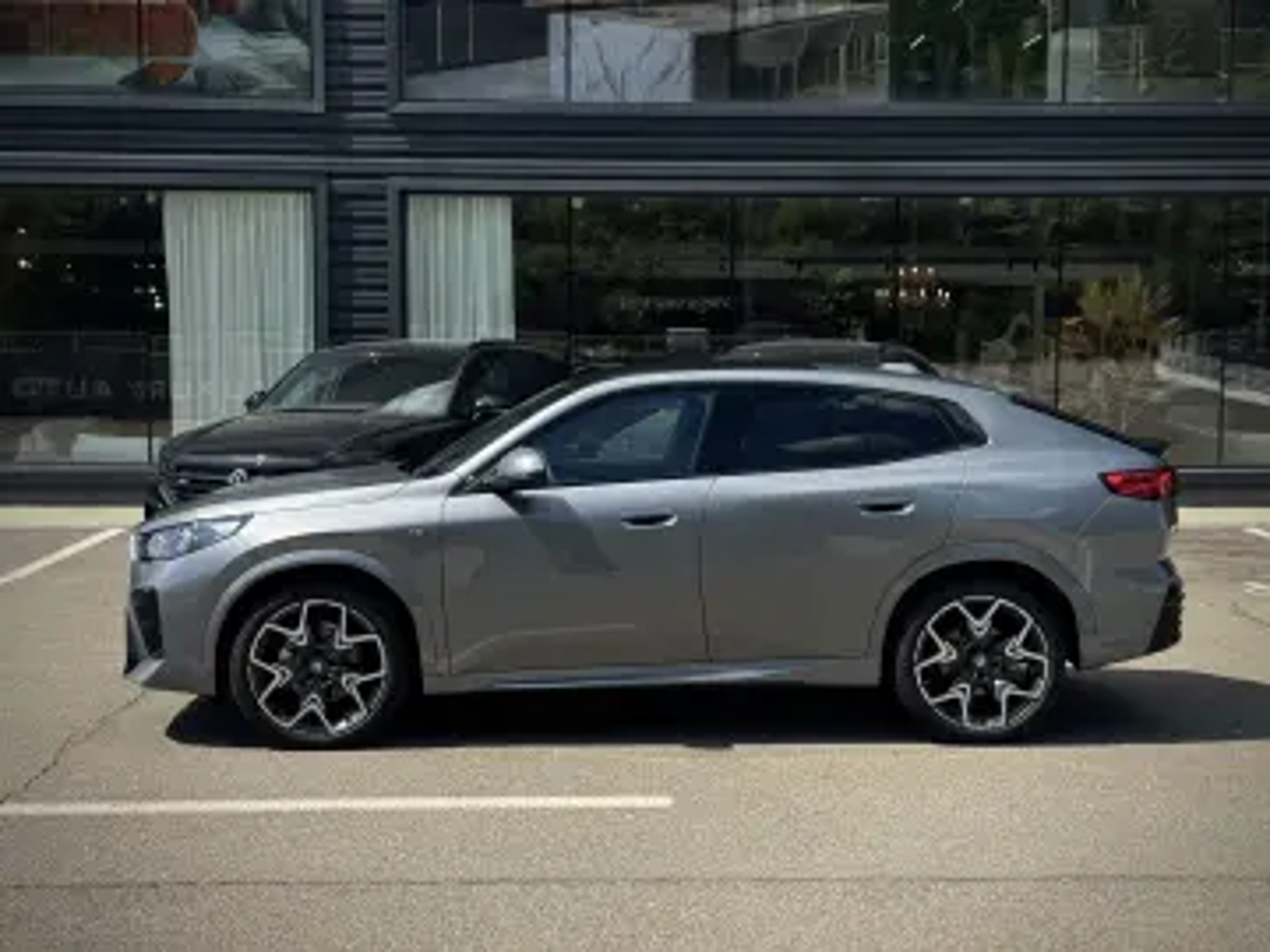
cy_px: 476
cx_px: 635
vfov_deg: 30.3
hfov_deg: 39.7
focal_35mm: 48
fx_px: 1761
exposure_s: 1/4049
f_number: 1.78
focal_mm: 6.76
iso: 64
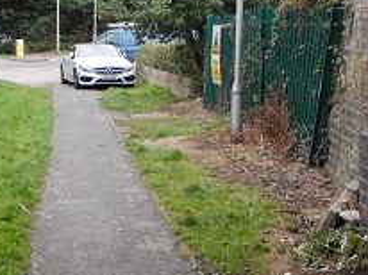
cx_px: 73
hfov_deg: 26.6
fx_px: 765
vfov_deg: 20.3
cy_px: 84
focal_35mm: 72
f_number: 4.2
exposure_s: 1/400
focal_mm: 6.6
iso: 800
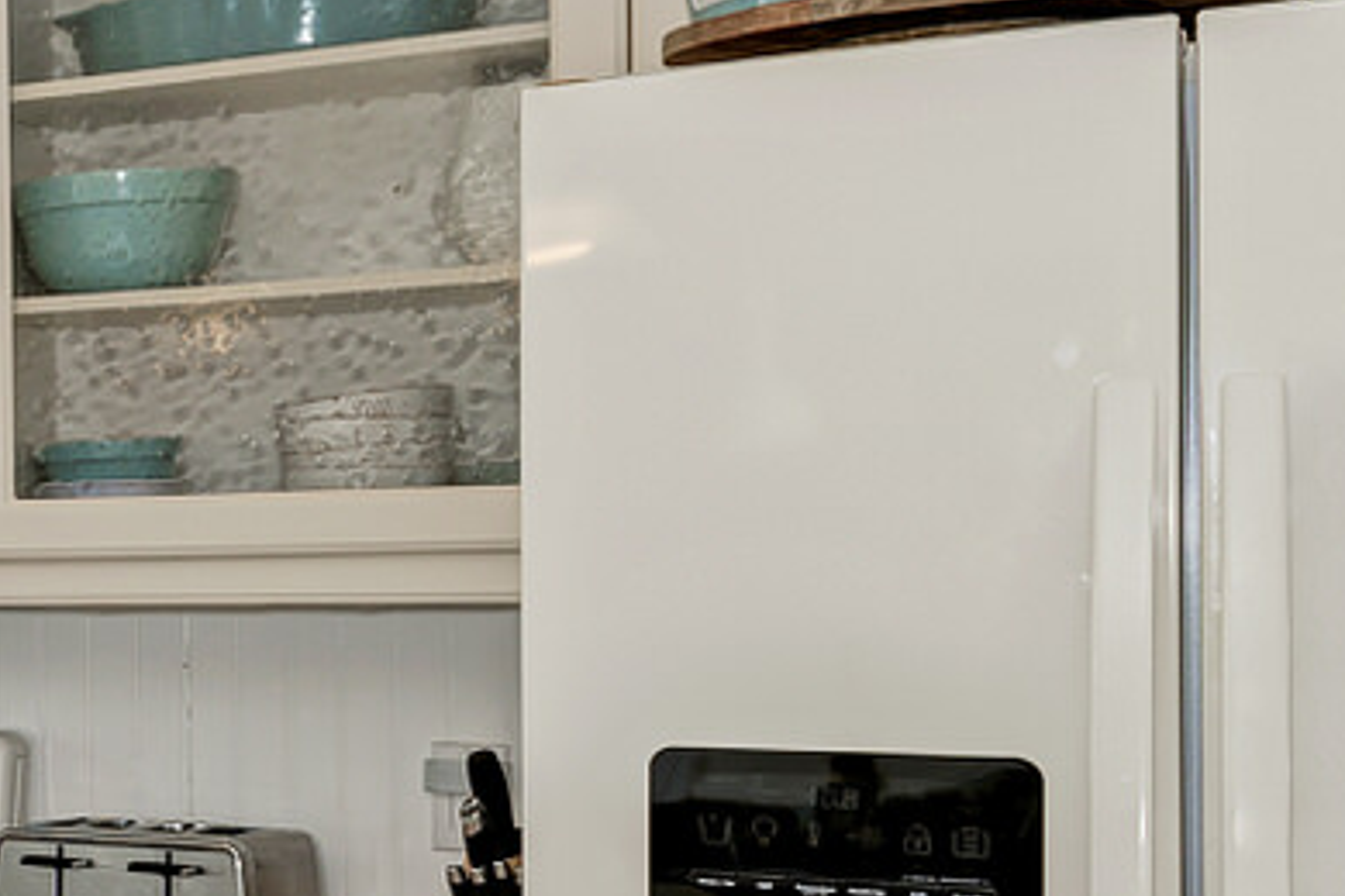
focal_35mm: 79
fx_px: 2951
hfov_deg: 18.0
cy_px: 551
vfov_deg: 17.3
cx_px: -1321
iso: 100
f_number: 7.1
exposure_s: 1/40
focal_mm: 14
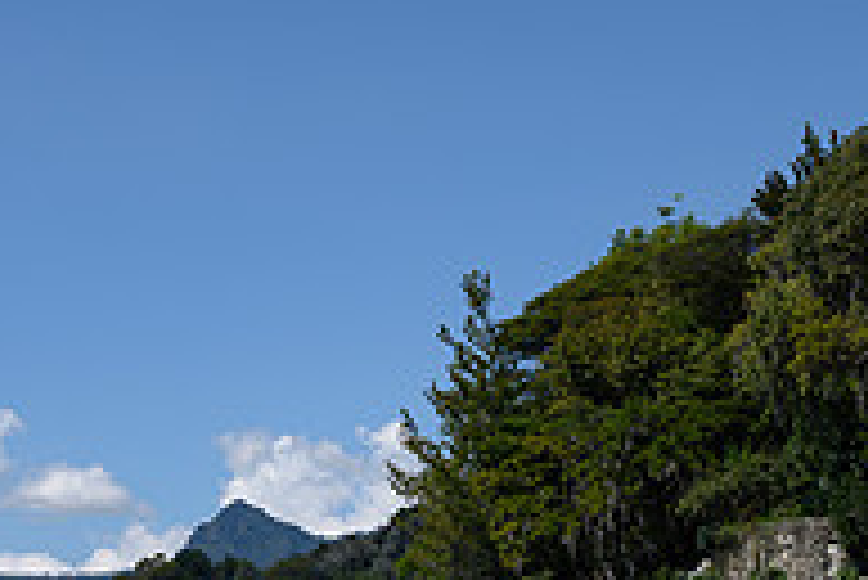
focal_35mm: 90
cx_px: 724
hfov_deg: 22.2
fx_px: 2172
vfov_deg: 15.1
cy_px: 119
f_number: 7.1
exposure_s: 1/400
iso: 64
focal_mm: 30
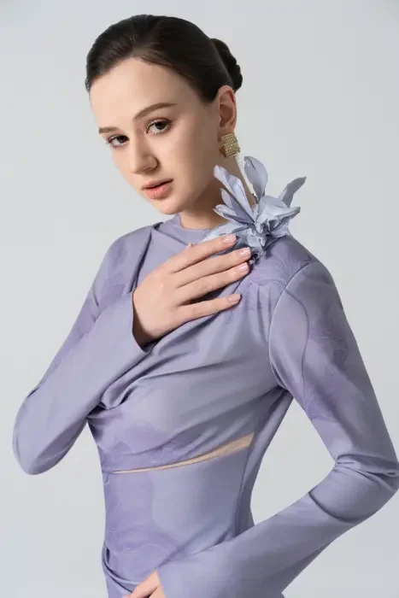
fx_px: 914
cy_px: 299
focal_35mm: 55
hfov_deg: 24.6
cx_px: 200
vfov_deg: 36.2
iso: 160
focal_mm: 55
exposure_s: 1/160
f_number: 7.1
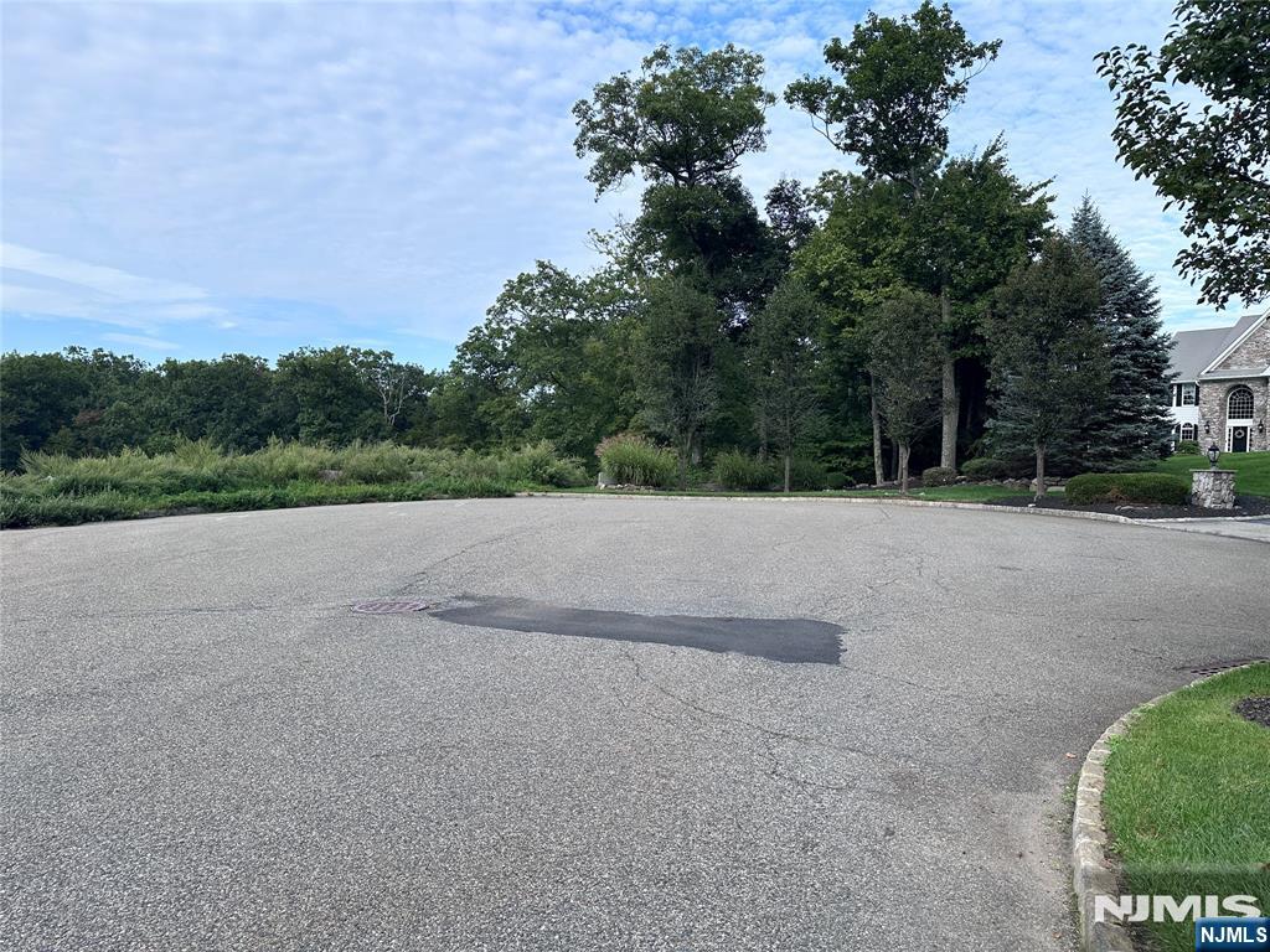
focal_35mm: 24
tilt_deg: -0.9
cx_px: 635
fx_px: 881
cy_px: 476
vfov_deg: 56.8
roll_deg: -1.8
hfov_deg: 71.6
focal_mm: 6.86
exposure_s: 1/1916
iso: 80
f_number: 1.78
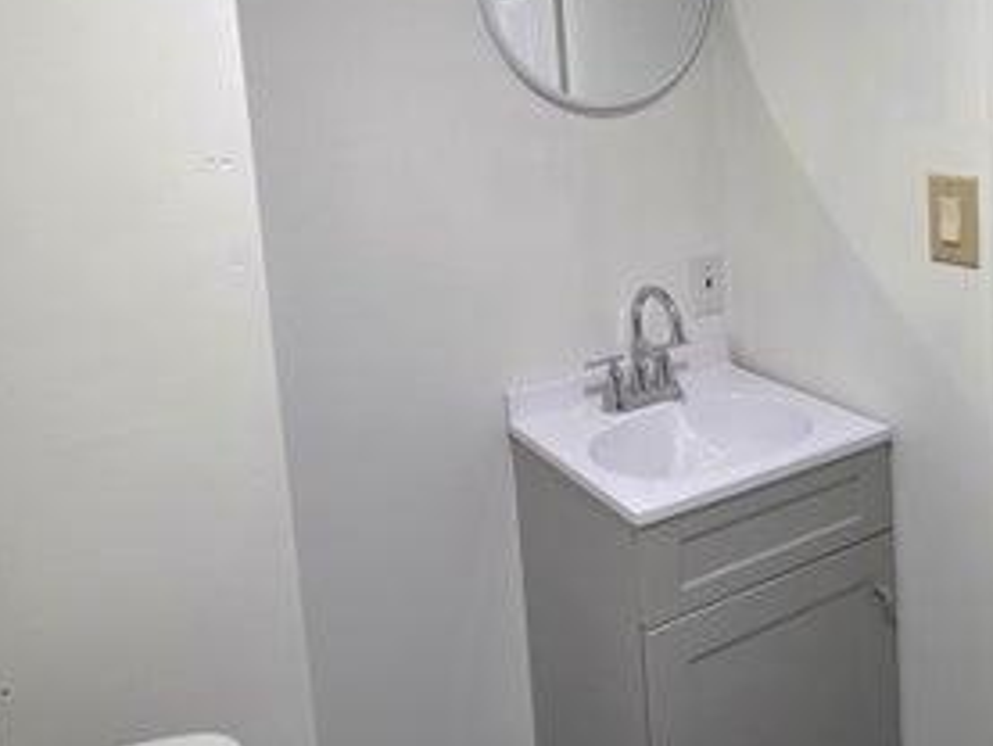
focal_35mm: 30
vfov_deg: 45.0
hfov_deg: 59.7
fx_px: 861
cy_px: 176
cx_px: 559
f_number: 1.9
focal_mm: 2.2
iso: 320
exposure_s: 1/120
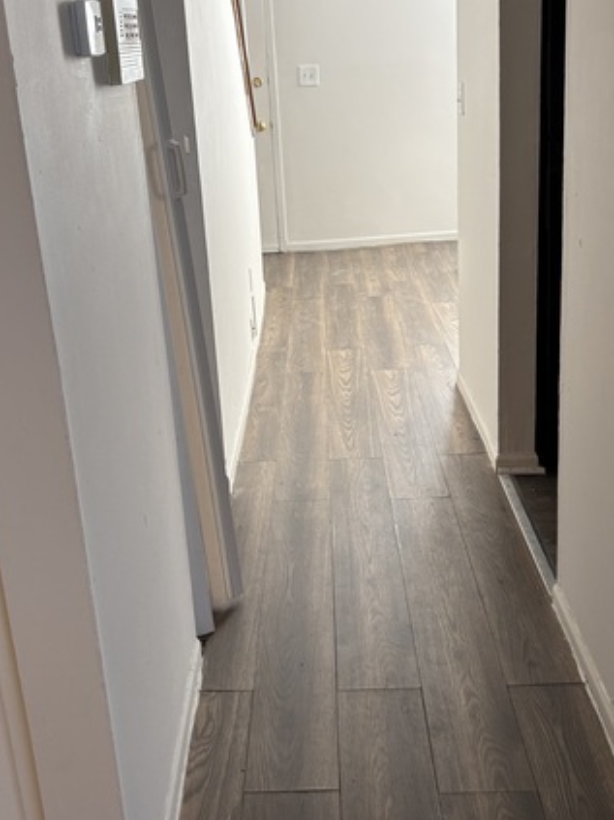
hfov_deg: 35.1
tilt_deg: -18.2
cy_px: 367
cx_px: 283
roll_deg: +4.3
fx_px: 970
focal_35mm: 41
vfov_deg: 45.7
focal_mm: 5.96
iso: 80
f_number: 1.6
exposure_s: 1/120
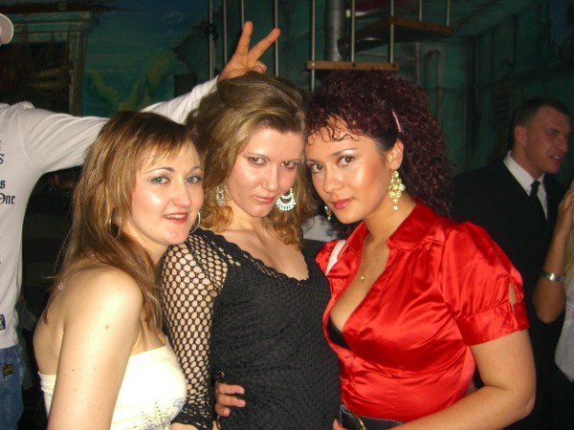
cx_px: 287
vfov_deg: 37.7
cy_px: 215
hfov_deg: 49.0
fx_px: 630
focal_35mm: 38
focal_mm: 7.9
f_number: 2.8
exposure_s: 1/60
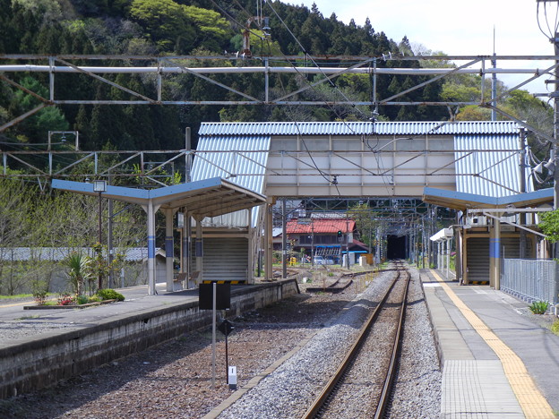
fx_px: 1873
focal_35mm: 116
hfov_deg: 17.0
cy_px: 210
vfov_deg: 12.8
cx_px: 280
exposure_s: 1/578
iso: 160
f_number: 4.6
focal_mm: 20.9
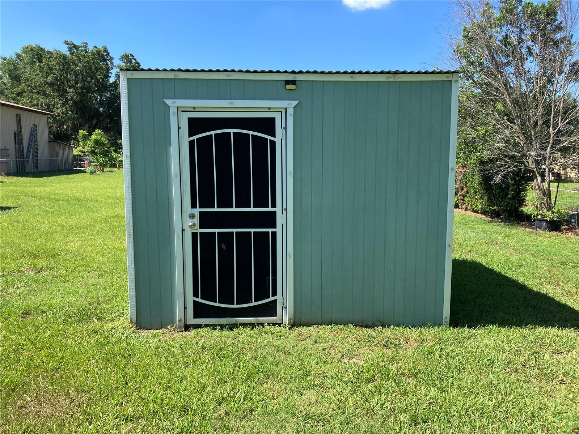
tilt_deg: -6.2
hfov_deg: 63.4
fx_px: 468
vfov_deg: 49.7
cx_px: 290
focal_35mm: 28
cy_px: 217
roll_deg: -0.1
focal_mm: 3.99
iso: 32
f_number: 1.8
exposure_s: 1/852
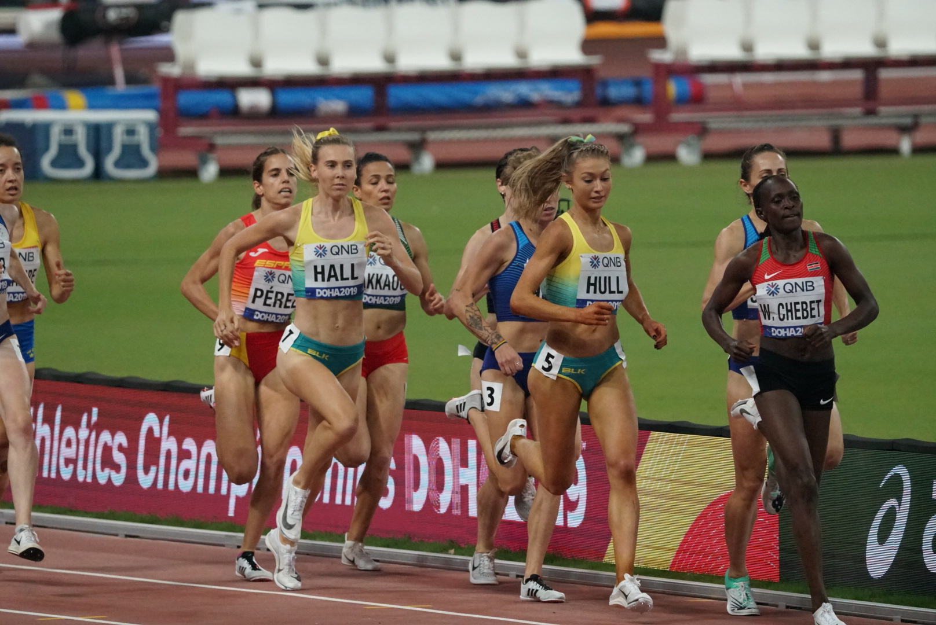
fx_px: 16899
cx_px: 468
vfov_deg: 2.1
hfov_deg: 3.2
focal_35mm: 650
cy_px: 312
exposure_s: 1/2000
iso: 6400
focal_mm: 433
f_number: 6.3
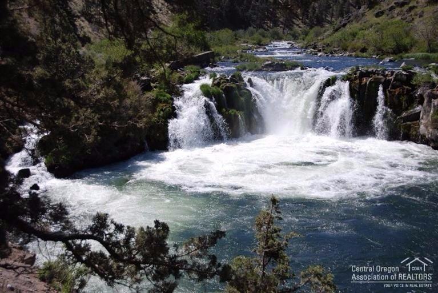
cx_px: 219
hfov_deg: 44.9
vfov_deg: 30.9
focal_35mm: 44
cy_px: 146
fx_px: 530
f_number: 4.2
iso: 100
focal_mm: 29
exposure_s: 1/1000
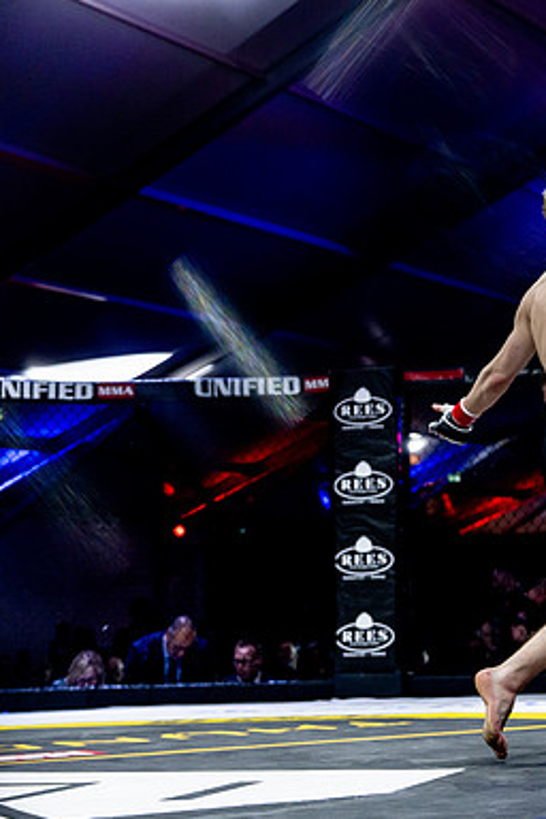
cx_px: 595
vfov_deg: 31.0
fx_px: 1479
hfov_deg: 20.0
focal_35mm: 65
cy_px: 411
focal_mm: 43
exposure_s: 1/1250
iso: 3200
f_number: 2.8
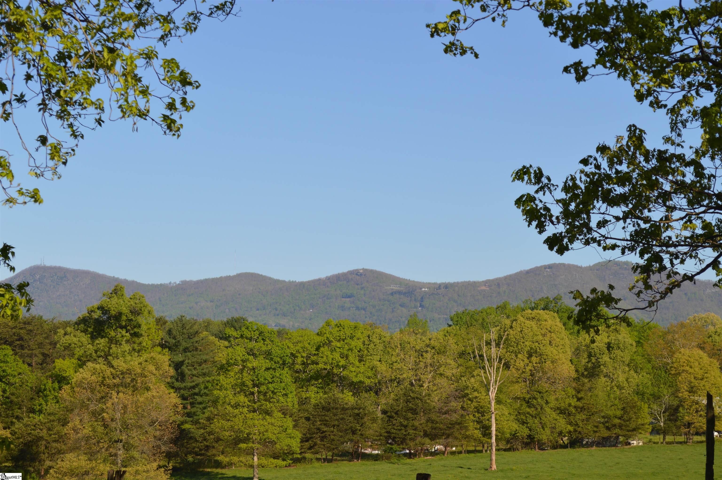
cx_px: 361
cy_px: 240
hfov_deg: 24.6
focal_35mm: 82
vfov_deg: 16.5
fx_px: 1653
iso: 100
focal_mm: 55
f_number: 8
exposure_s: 1/250
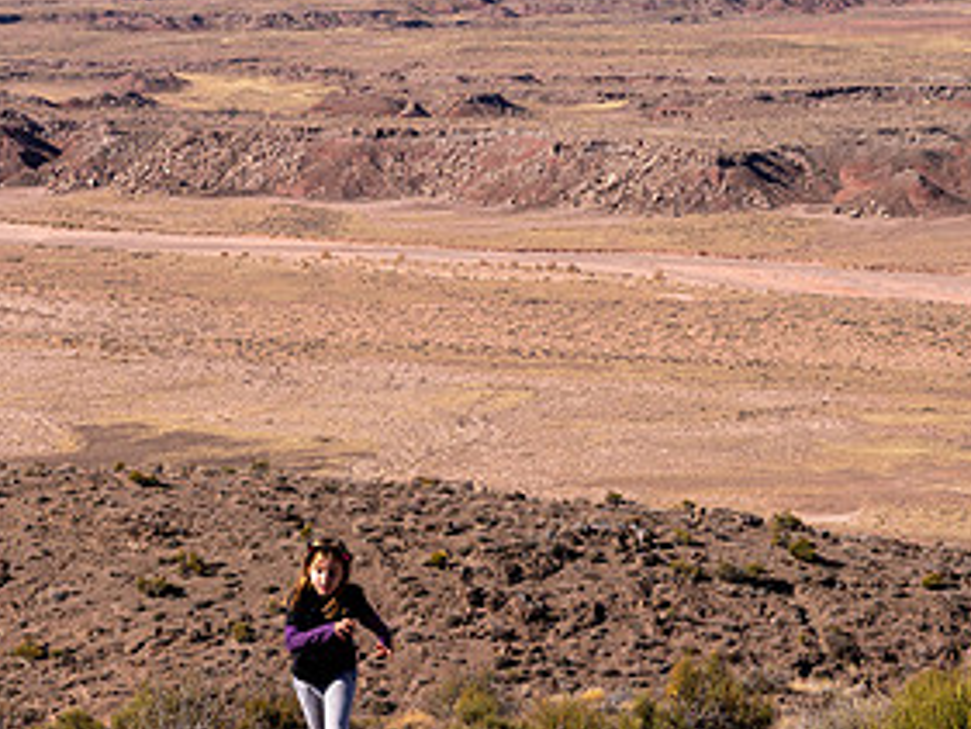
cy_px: 415
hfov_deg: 14.1
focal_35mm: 139
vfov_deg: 10.7
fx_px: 3901
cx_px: 194
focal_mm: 70
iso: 200
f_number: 8
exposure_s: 1/1250
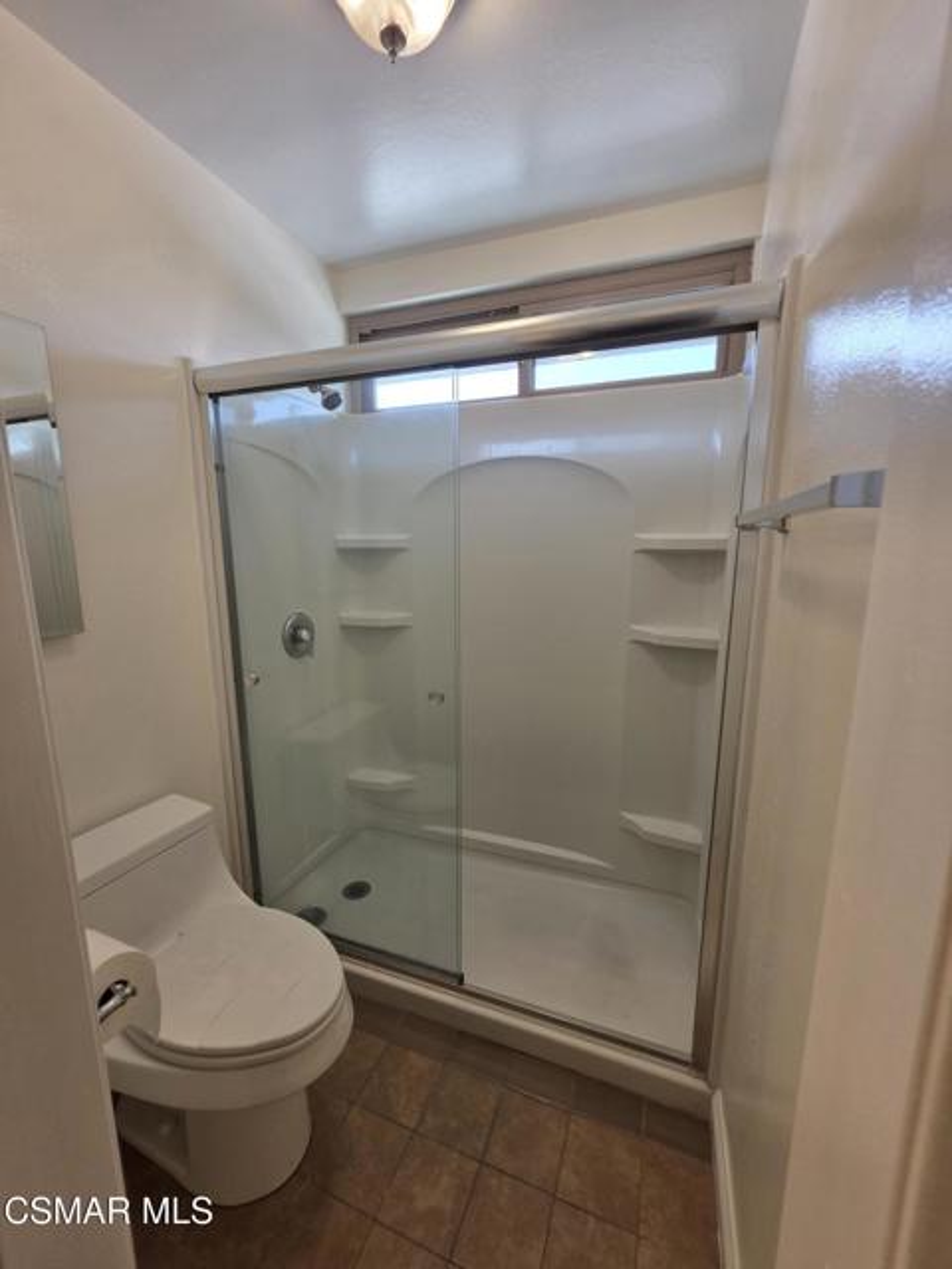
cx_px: 476
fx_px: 477
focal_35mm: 13
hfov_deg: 89.9
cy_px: 634
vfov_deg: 106.2
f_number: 1.9
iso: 40
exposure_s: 1/120
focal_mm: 2.2
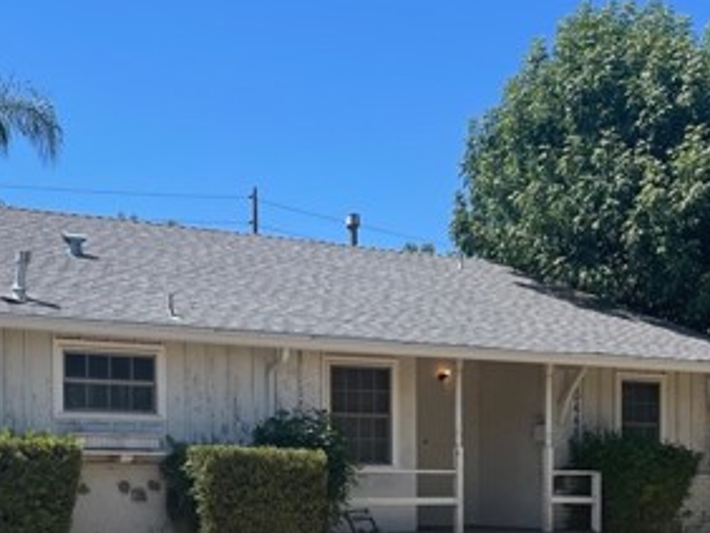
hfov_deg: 32.4
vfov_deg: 23.7
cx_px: 234
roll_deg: +0.9
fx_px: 1211
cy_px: 538
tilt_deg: -2.3
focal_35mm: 59
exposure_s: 1/4049
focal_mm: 5.1
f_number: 1.6
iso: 32
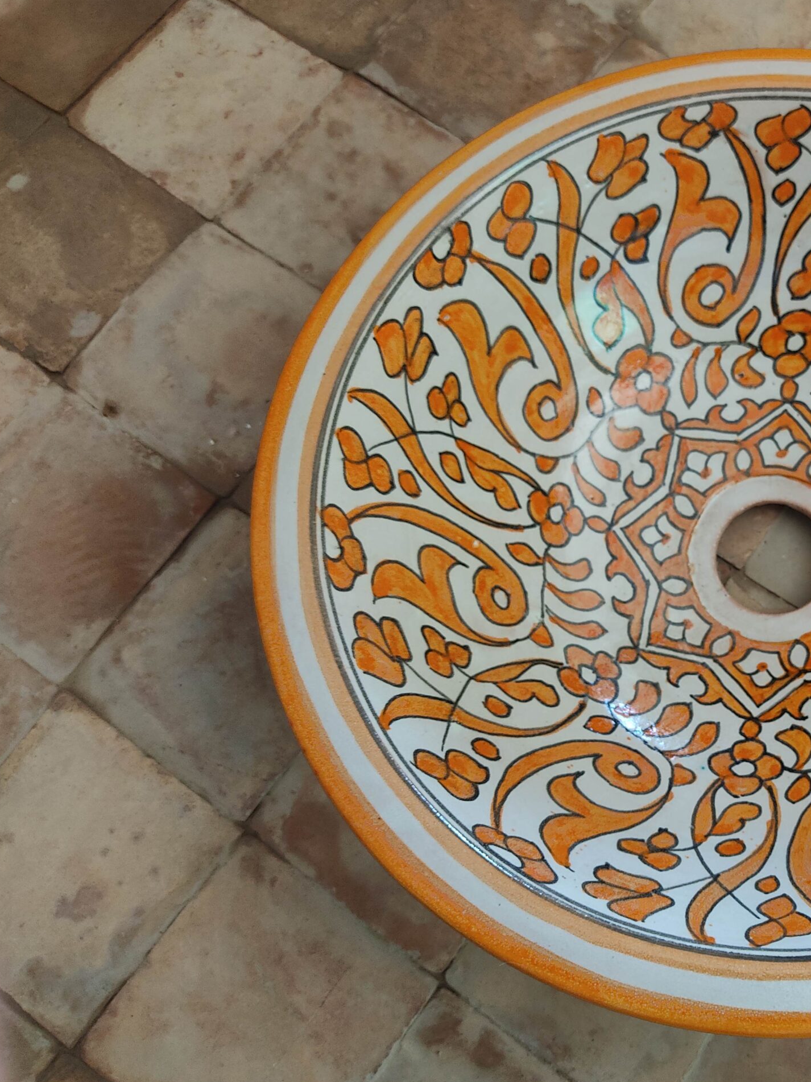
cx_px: 719
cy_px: 544
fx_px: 1094
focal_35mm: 35
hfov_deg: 38.1
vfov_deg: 52.6
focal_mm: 4.74
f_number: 1.79
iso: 874
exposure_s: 1/33
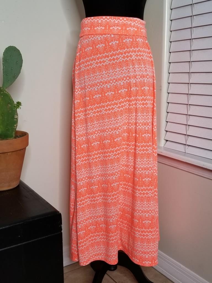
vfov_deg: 67.3
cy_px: 142
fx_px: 212
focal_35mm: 26
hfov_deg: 53.1
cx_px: 106
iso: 80
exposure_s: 1/60
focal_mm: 4.25
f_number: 1.7
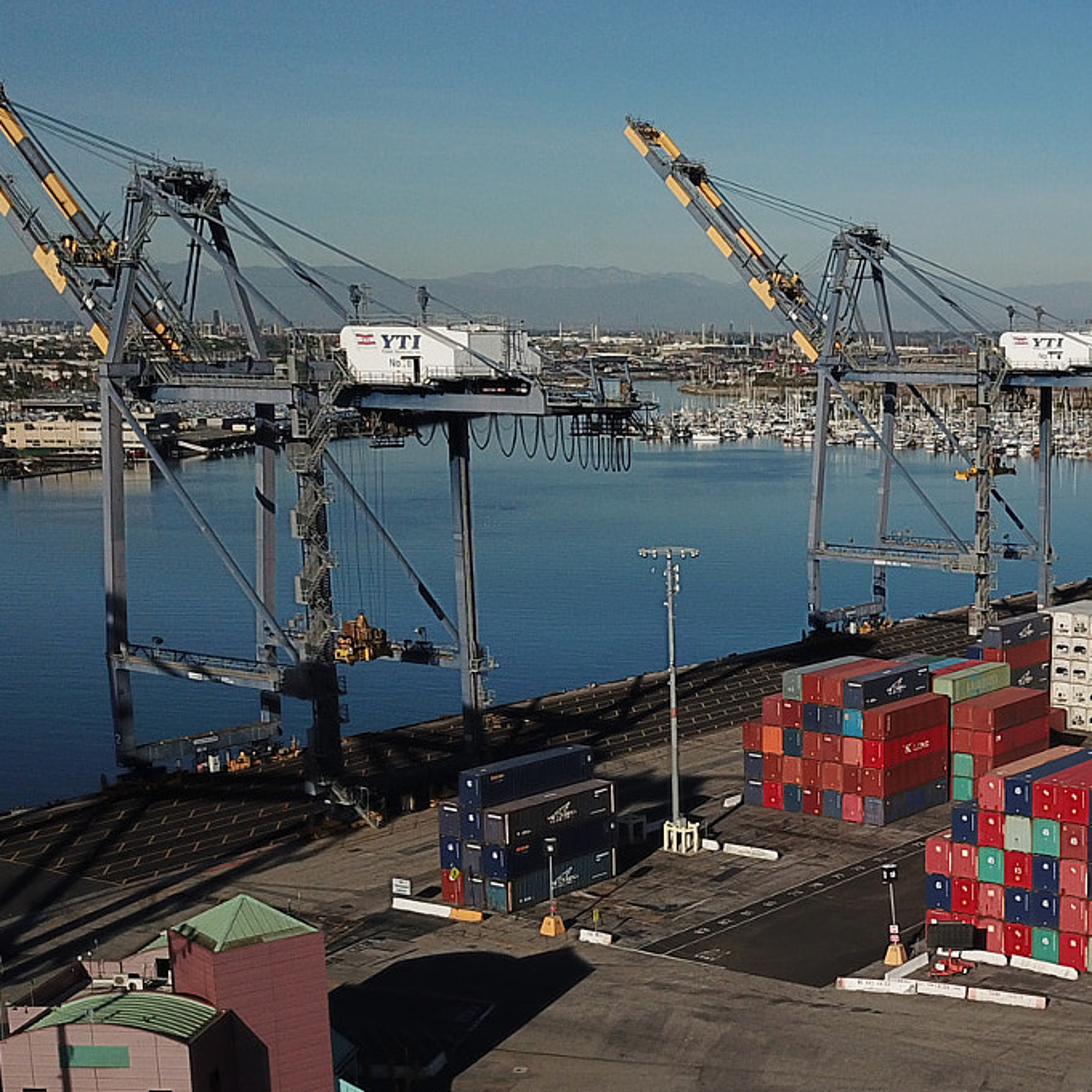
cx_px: 972
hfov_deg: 30.3
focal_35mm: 54
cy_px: 768
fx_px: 1927
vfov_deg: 31.3
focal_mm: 4.73
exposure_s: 1/4115
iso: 100
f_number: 2.2
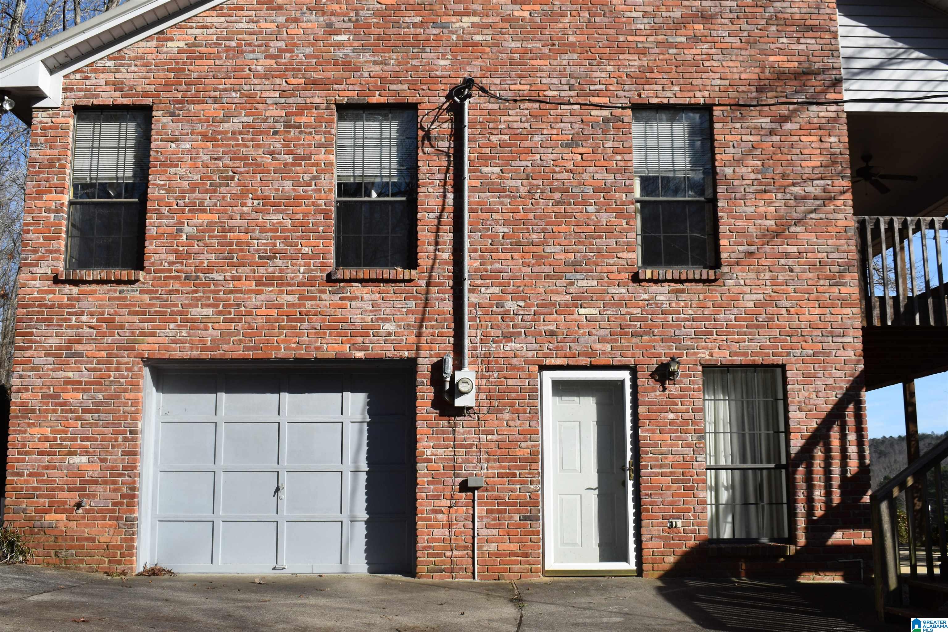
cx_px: 474
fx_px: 948
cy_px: 316
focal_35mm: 36
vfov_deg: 36.9
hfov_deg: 53.1
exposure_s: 1/320
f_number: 9
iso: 100
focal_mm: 24
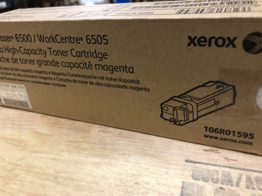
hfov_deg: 63.4
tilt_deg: -27.4
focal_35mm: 28
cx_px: 131
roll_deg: +7.7
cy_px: 98
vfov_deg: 49.7
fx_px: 212
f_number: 1.8
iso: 100
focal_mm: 4
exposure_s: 1/11
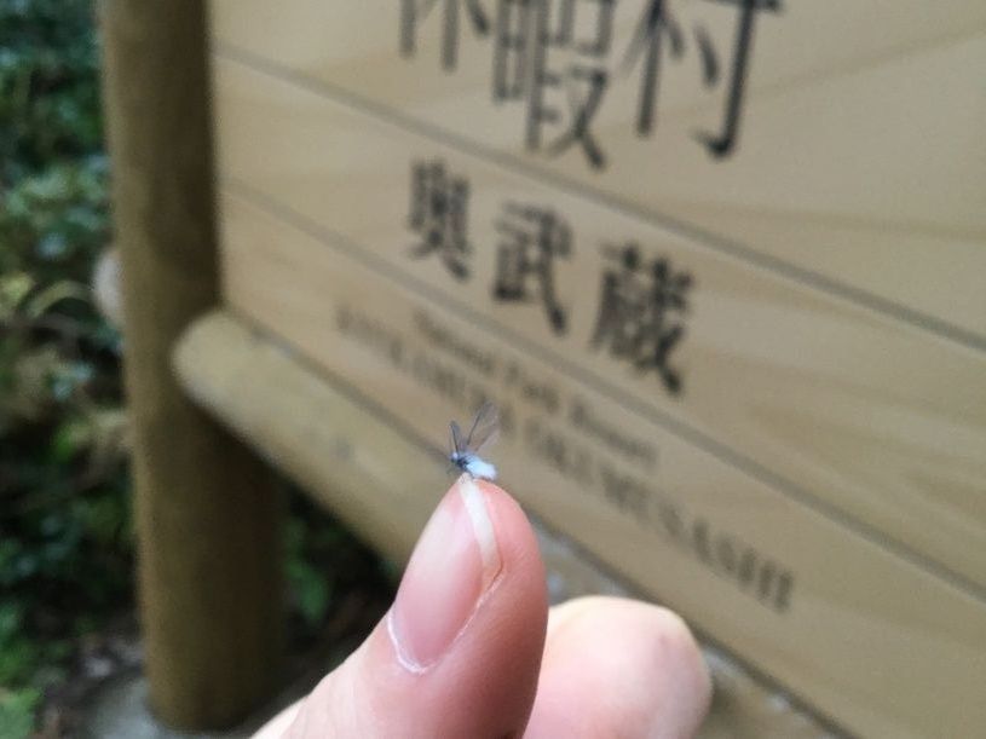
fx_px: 883
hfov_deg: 58.4
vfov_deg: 45.4
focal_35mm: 31
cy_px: 370
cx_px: 493
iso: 50
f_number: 2.4
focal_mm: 3.3
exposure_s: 1/30
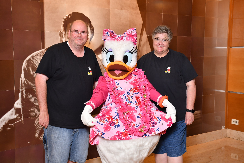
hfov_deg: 38.9
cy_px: 82
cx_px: 122
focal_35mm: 51
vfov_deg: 26.5
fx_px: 346
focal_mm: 34
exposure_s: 1/125
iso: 640
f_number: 5.6
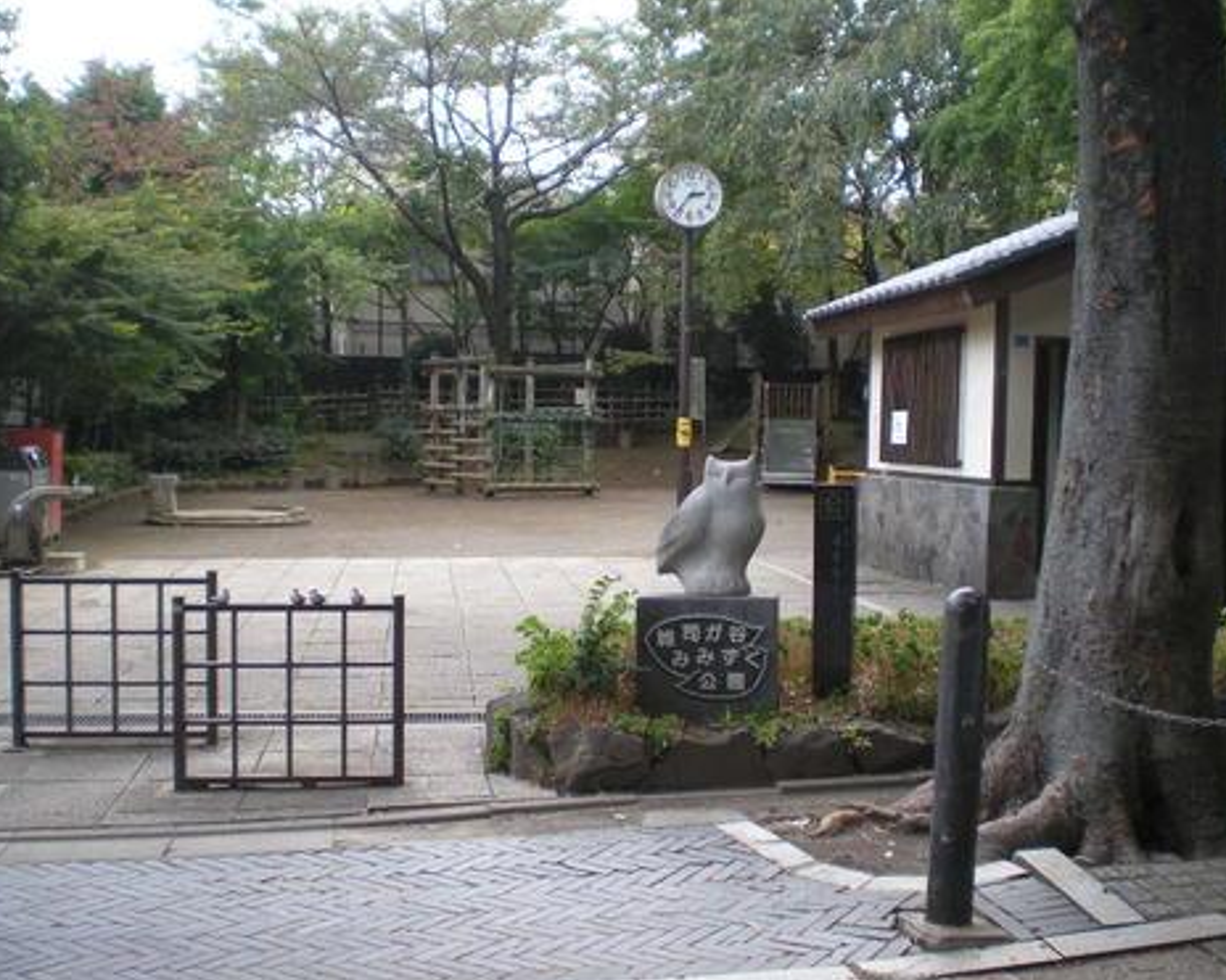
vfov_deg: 37.3
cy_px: 490
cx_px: 647
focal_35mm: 40
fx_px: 1451
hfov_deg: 45.8
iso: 64
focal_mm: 6.3
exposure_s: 1/61.3
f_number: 3.1
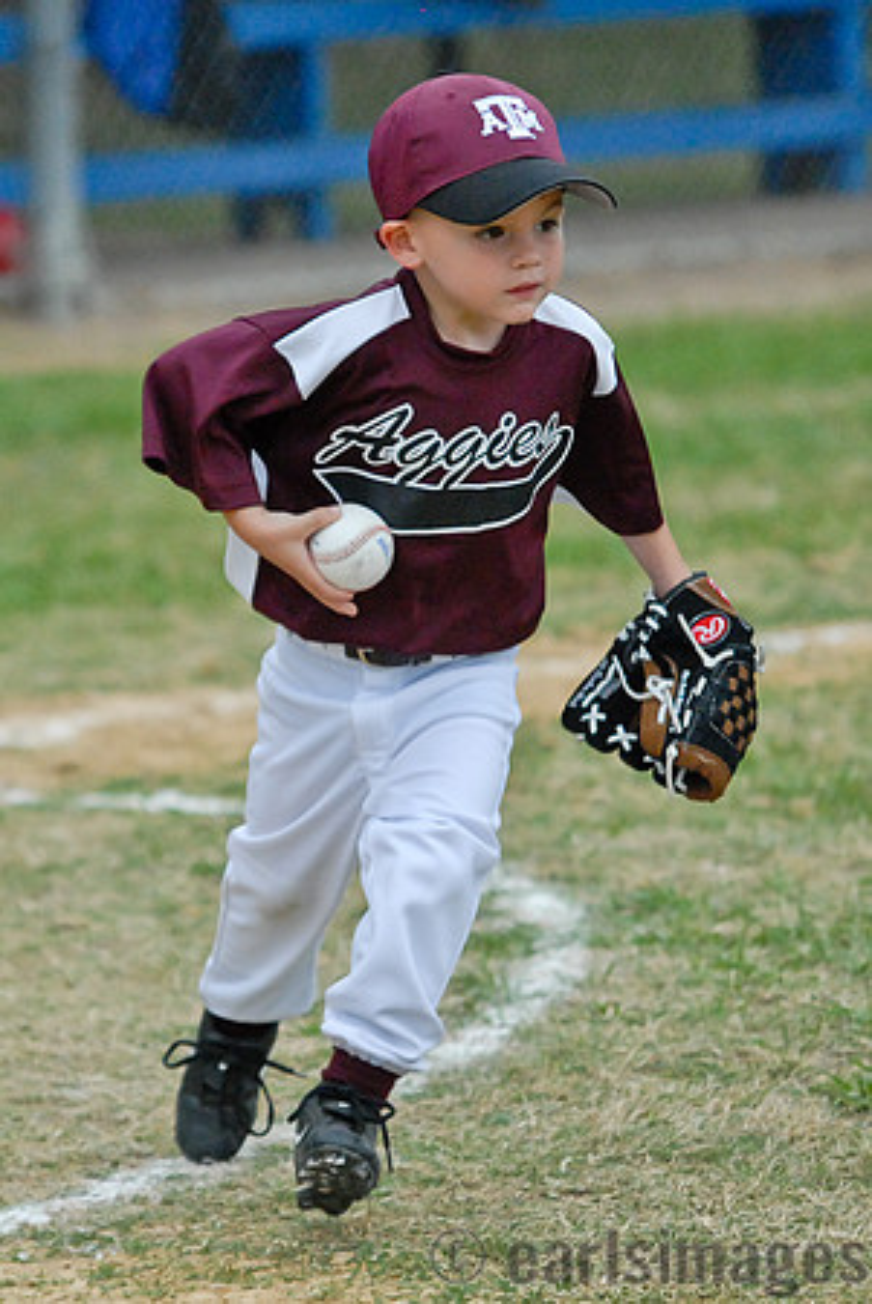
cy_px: 652
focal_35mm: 180
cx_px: 436
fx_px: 6524
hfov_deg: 7.6
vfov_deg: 11.4
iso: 1000
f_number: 2.8
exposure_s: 1/1000
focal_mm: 120
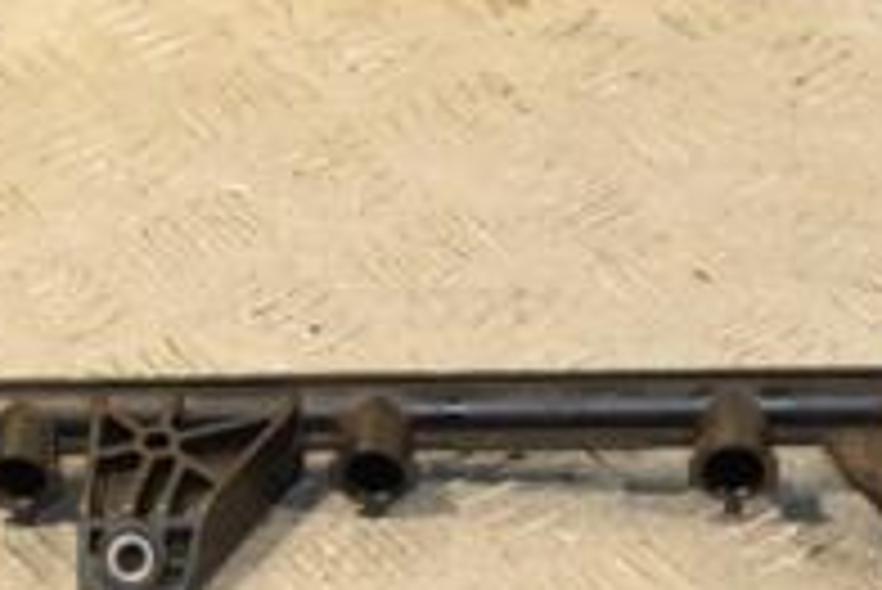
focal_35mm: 156
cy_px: 144
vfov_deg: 8.8
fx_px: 3825
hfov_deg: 13.2
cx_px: 418
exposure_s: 1/200
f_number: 5.6
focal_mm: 34
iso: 800
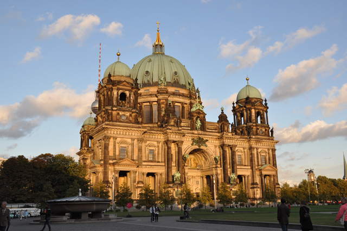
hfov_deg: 53.2
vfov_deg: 36.8
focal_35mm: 36
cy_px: 116
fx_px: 347
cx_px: 174
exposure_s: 1/320
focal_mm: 24
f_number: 9
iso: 640
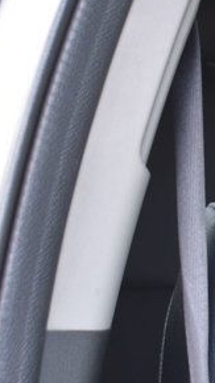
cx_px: 617
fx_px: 1576
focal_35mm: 155
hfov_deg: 7.1
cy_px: 200
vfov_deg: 13.9
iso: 400
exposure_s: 1/100
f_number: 5
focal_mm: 28
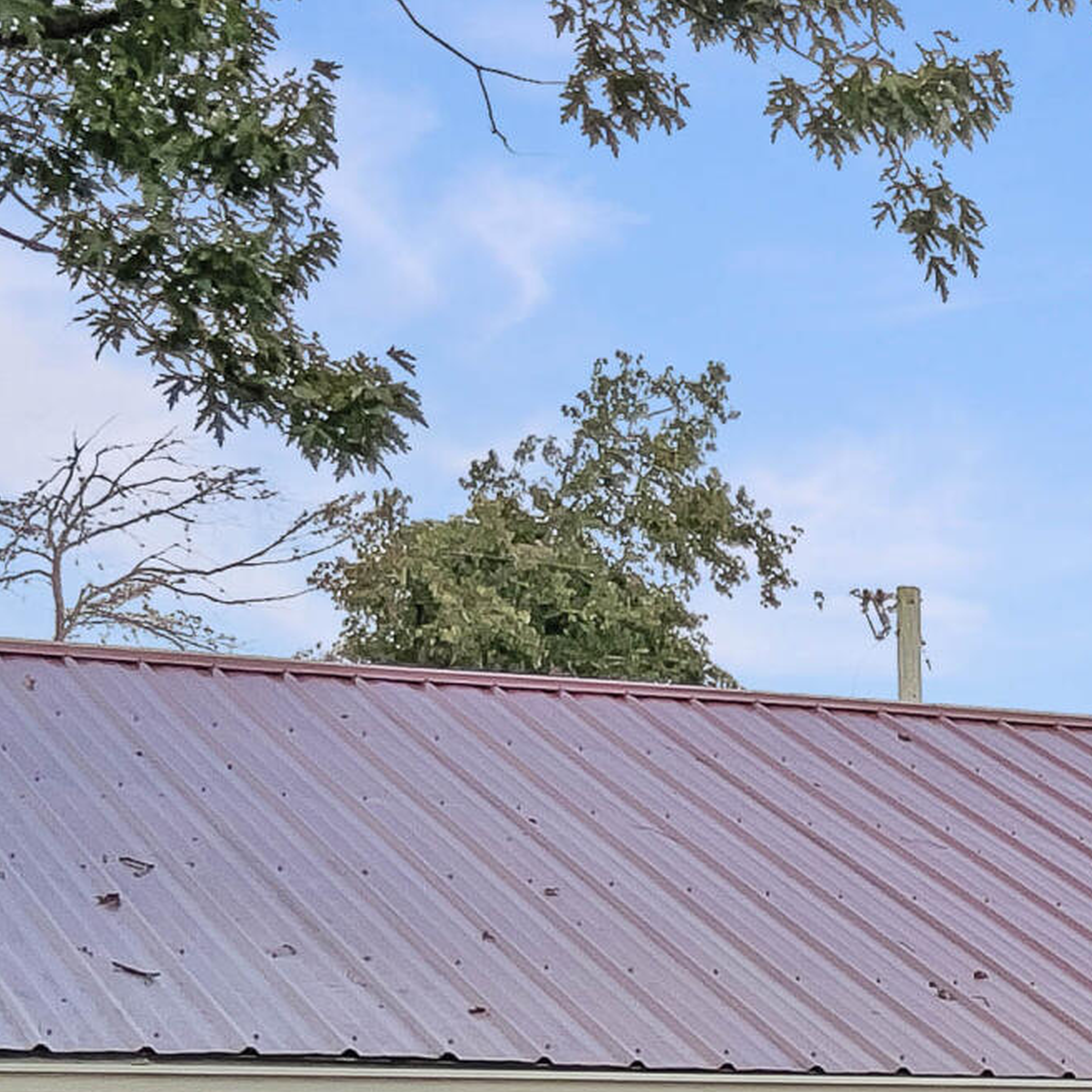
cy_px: 1524
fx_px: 4176
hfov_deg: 13.9
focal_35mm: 117
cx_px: 1707
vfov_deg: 14.1
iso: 16
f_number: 1.8
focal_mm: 3
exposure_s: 1/338
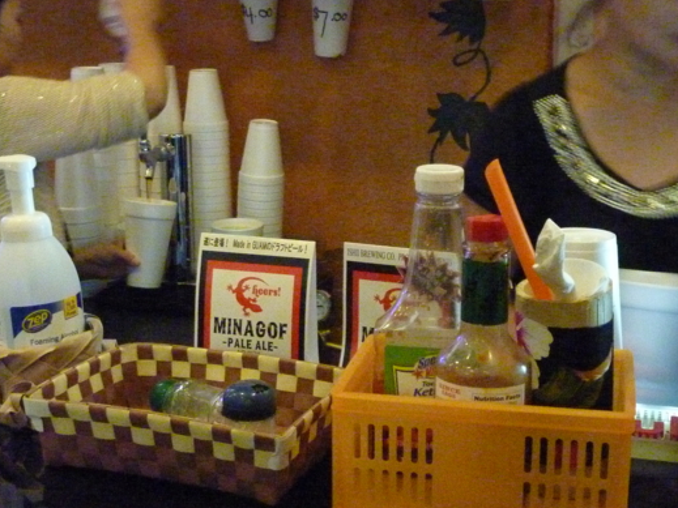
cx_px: 336
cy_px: 266
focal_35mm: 57
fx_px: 1116
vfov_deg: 25.6
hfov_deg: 33.8
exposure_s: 1/8
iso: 1250
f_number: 3.6
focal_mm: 6.1
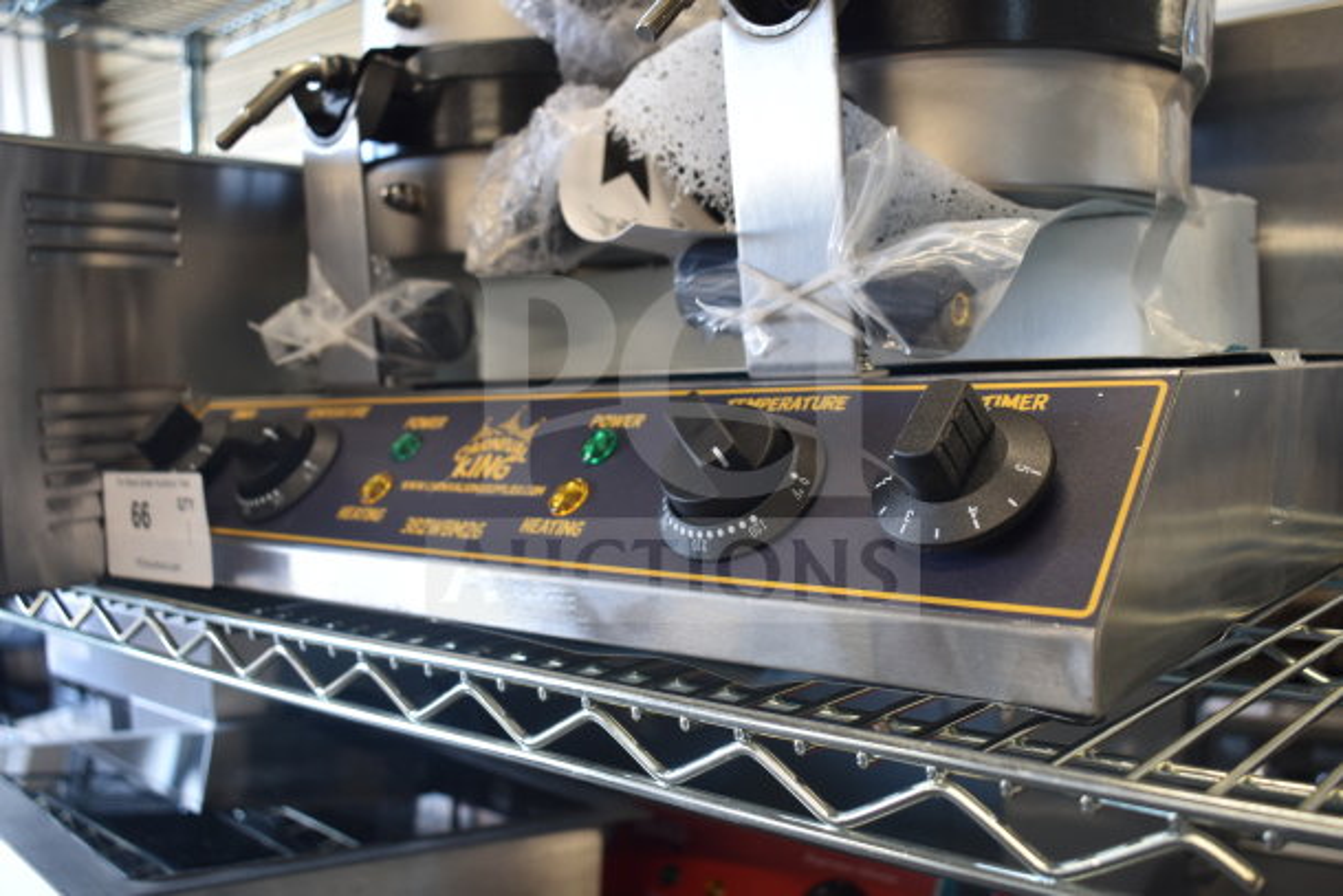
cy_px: 448
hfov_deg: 55.1
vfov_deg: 38.4
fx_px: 1287
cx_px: 672
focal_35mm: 34
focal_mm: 23
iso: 320
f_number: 3.8
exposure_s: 1/40
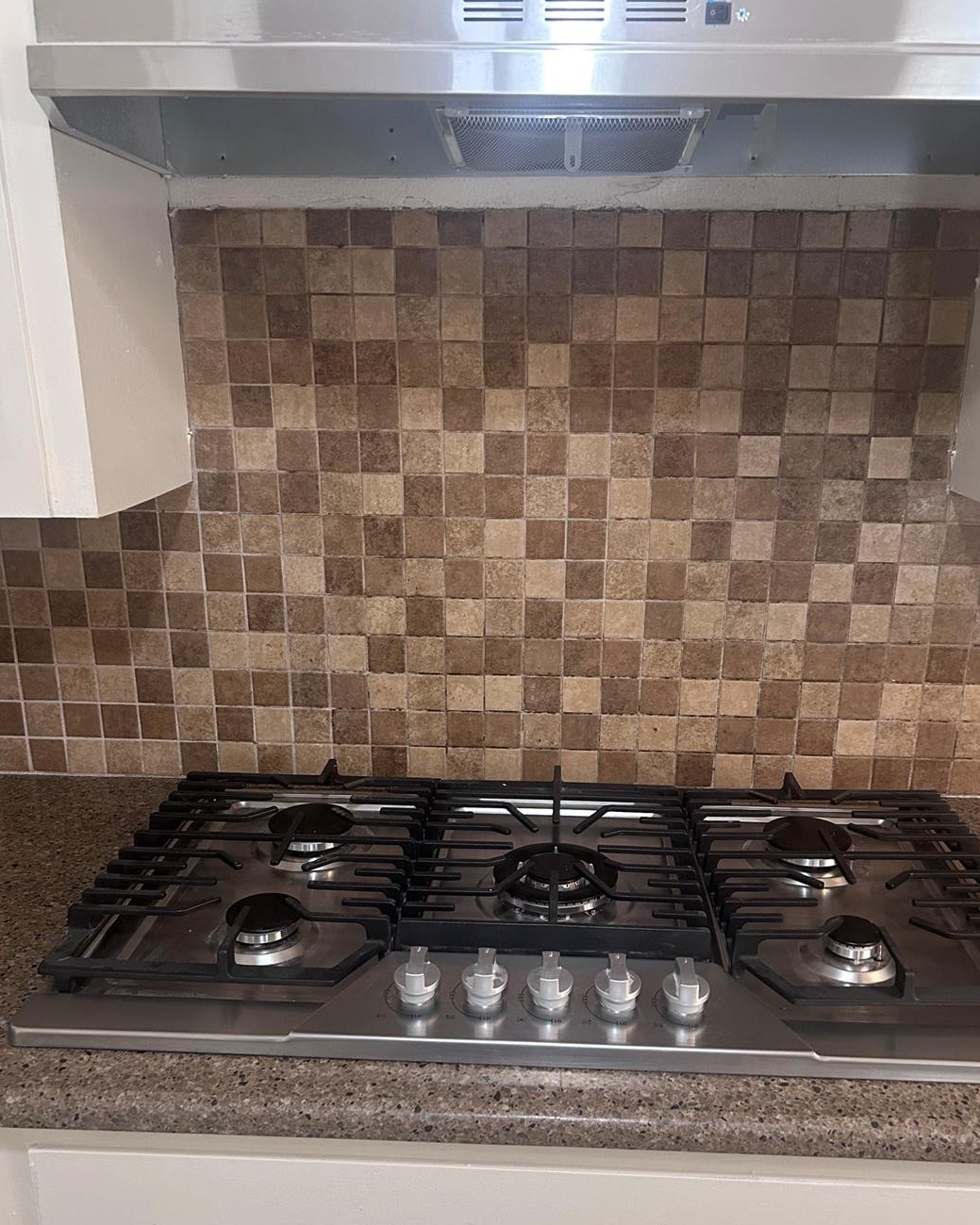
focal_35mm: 30
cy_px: 693
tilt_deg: -18.3
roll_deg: -0.9
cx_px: 514
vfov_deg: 58.6
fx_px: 1088
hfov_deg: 48.5
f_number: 1.5
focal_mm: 5.7
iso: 250
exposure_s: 1/60
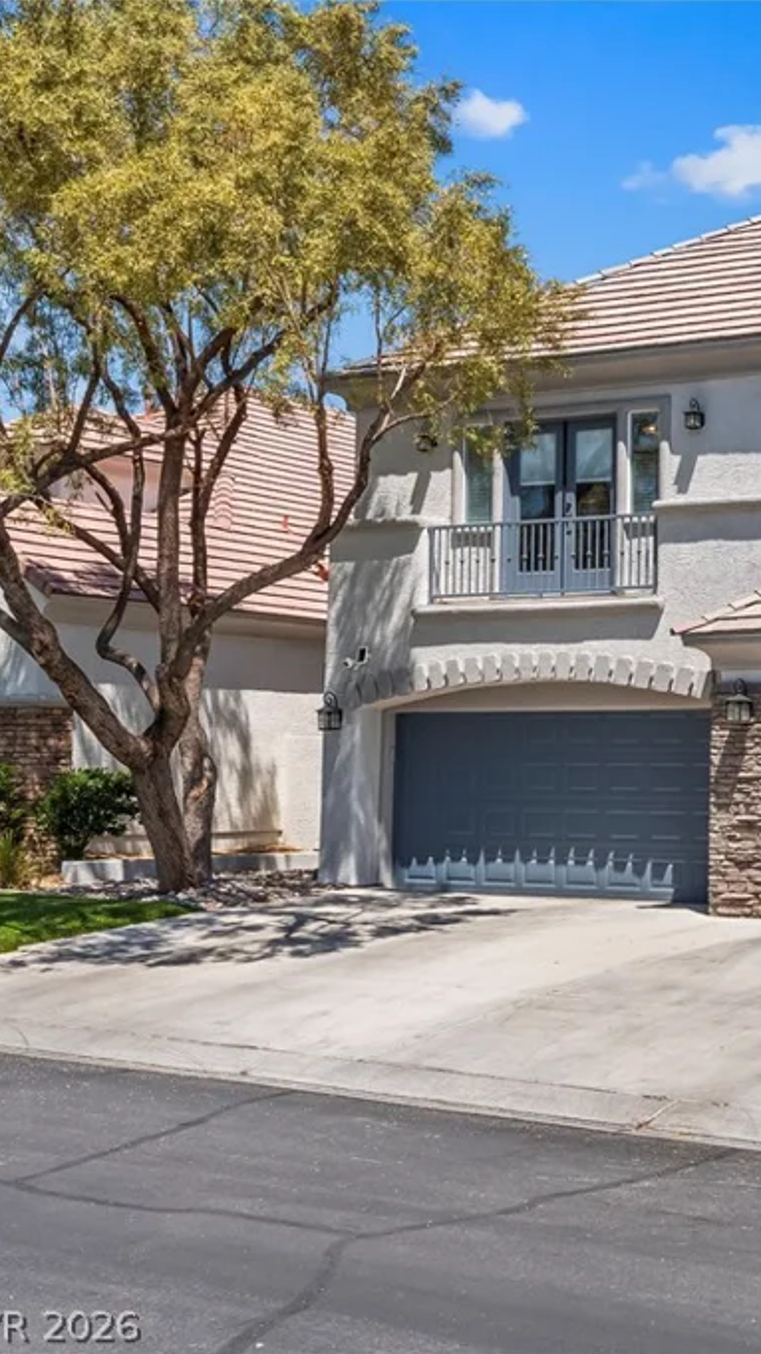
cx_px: 960
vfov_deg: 39.9
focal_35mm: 52
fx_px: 1866
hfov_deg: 21.1
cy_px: 677
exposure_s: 1/8000
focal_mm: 22
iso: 400
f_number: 8
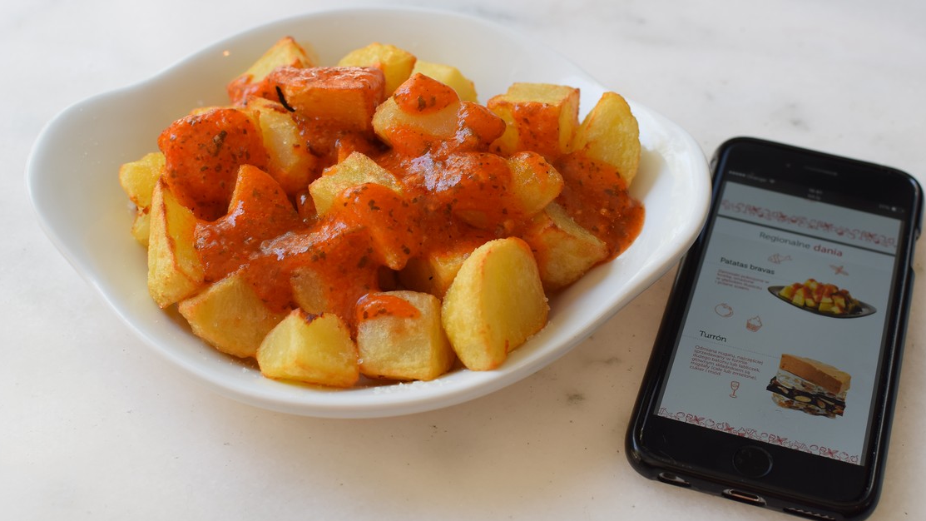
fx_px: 1363
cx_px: 464
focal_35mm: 56
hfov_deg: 37.5
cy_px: 232
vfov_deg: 21.6
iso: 250
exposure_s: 1/125
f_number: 5.6
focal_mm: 35
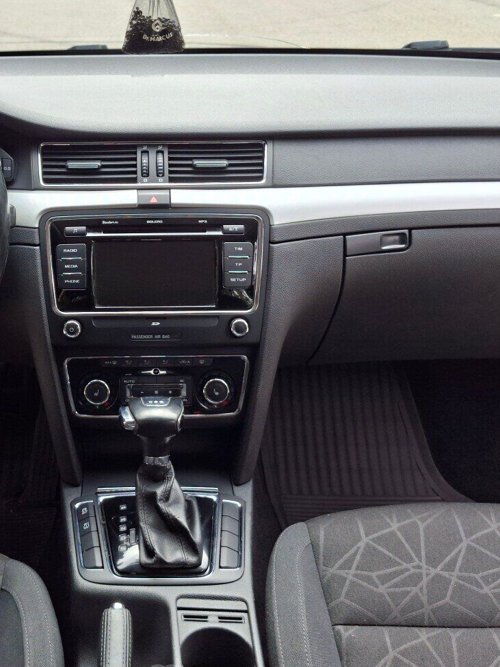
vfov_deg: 41.2
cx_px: 114
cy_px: 294
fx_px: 886
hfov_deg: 30.9
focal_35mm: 46
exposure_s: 1/229
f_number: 1.8
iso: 50
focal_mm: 5.54
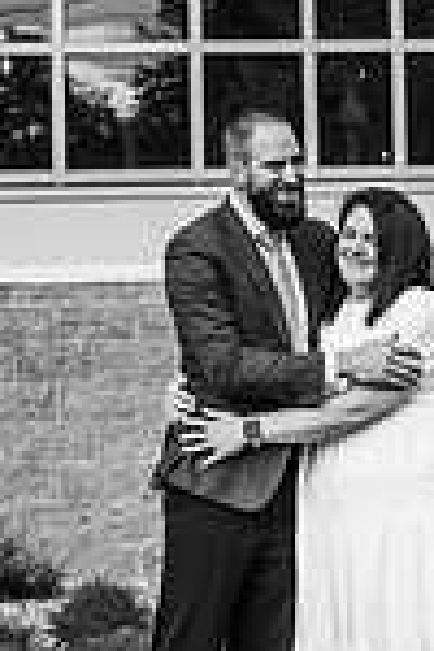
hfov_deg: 10.9
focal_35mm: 126
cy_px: 156
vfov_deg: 16.2
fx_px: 2278
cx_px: 339
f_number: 2.8
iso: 200
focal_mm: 42
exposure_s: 1/1600
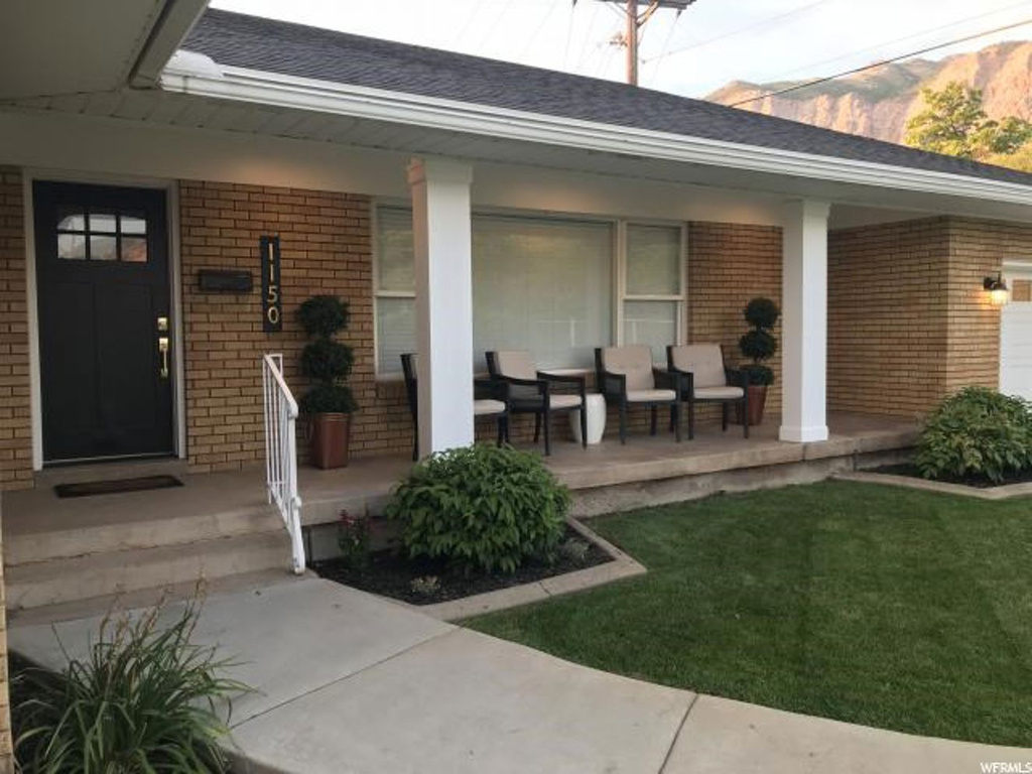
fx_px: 835
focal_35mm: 28
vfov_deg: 49.7
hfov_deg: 63.4
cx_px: 516
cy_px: 387
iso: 20
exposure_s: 1/40
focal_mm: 3.99
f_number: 1.8
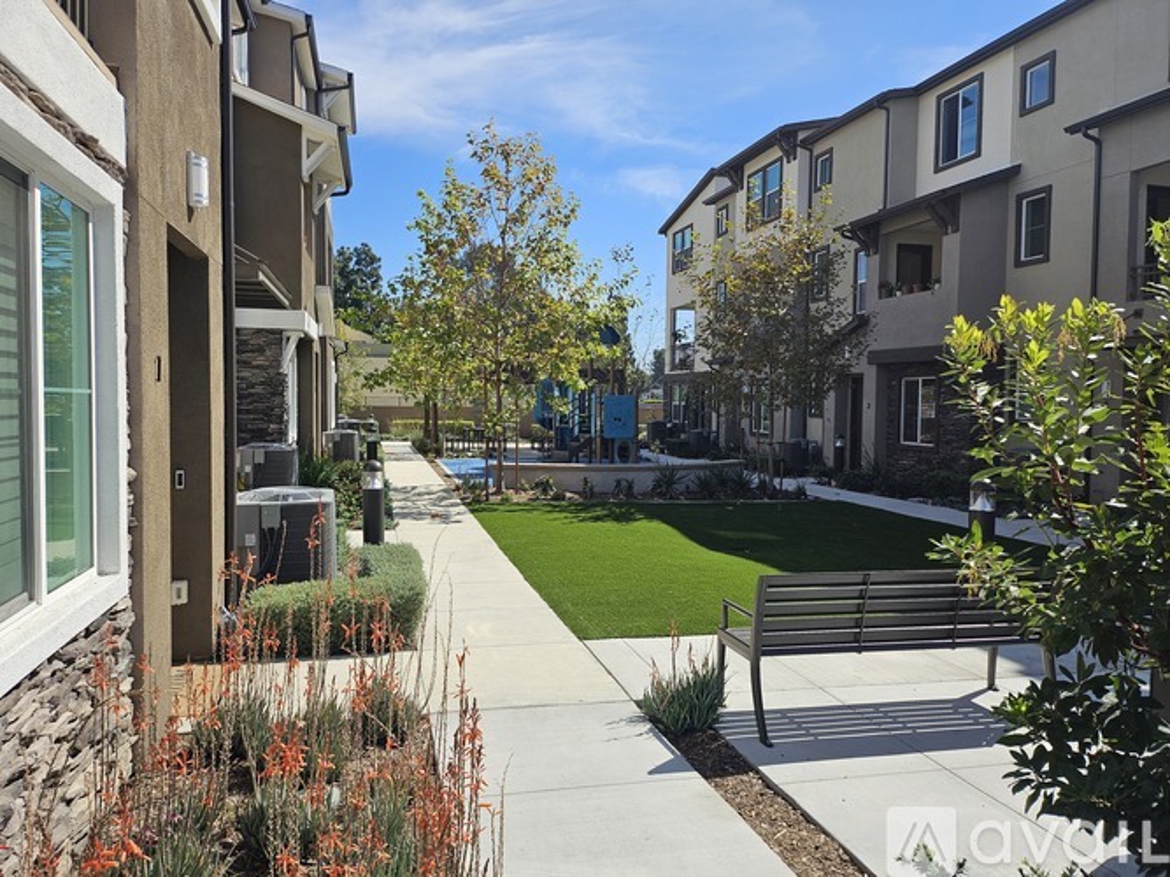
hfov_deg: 71.6
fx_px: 811
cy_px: 438
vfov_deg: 56.8
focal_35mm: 24
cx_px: 585
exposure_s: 1/4120
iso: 50
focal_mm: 5
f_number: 1.8
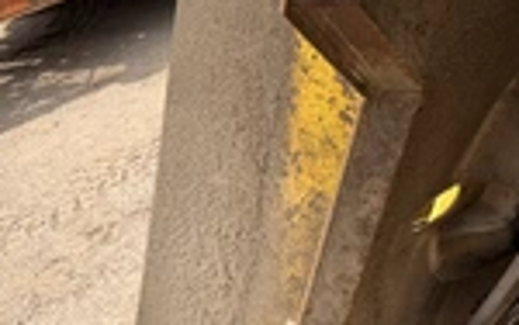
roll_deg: +15.2
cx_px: 564
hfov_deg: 27.7
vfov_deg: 19.1
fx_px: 963
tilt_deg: -29.7
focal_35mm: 68
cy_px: 214
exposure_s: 1/3145
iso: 80
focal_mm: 6.76
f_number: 1.78
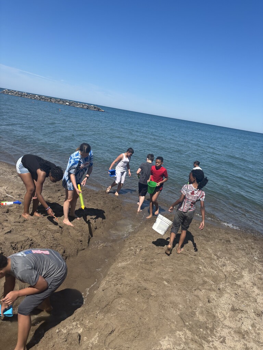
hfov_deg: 53.1
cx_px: 132
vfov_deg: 67.3
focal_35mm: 26
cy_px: 175
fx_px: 263
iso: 50
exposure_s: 1/4255
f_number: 1.6
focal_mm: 5.96
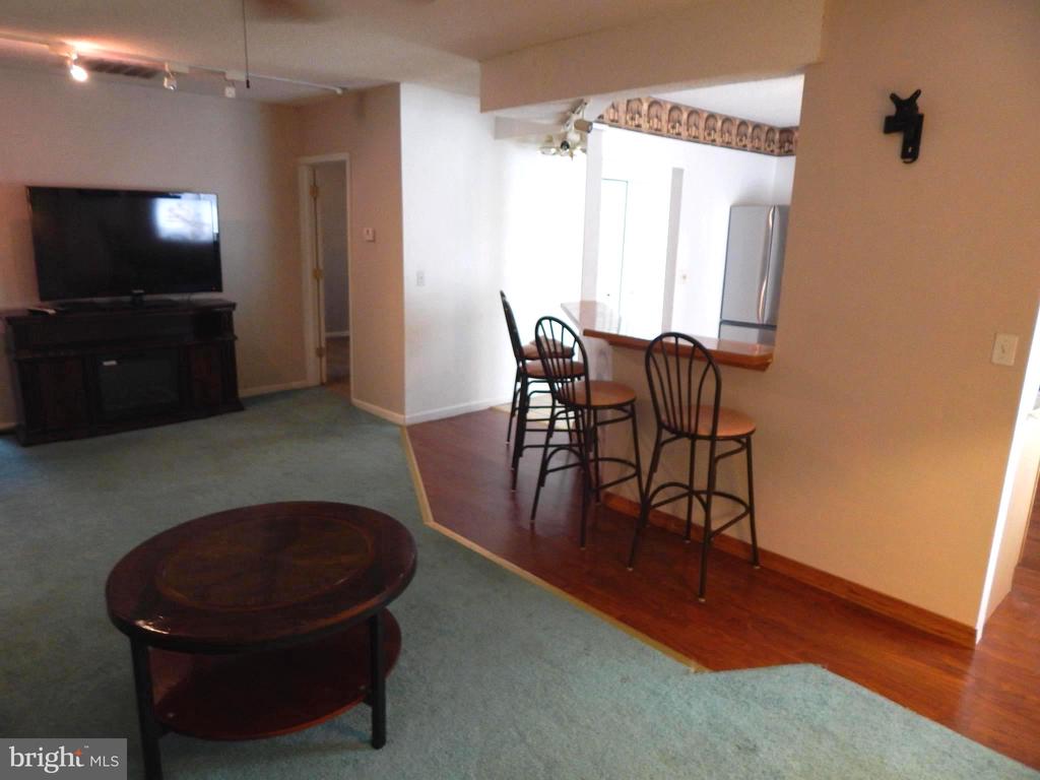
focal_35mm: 22
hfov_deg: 76.4
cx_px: 520
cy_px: 390
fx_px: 661
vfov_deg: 61.1
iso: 280
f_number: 3
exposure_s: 1/30
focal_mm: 4
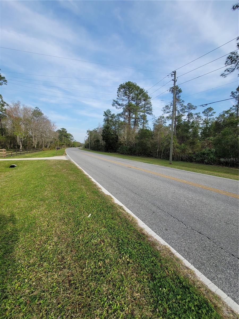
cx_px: 120
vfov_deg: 106.2
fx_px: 120
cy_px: 160
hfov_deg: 89.9
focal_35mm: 13
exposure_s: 1/1202
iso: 64
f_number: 2.2
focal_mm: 2.2
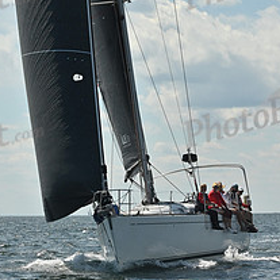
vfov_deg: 10.3
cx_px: 114
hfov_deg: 10.5
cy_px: -76
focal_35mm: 167
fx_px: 1528
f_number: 11
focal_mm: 70
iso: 250
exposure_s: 1/1250
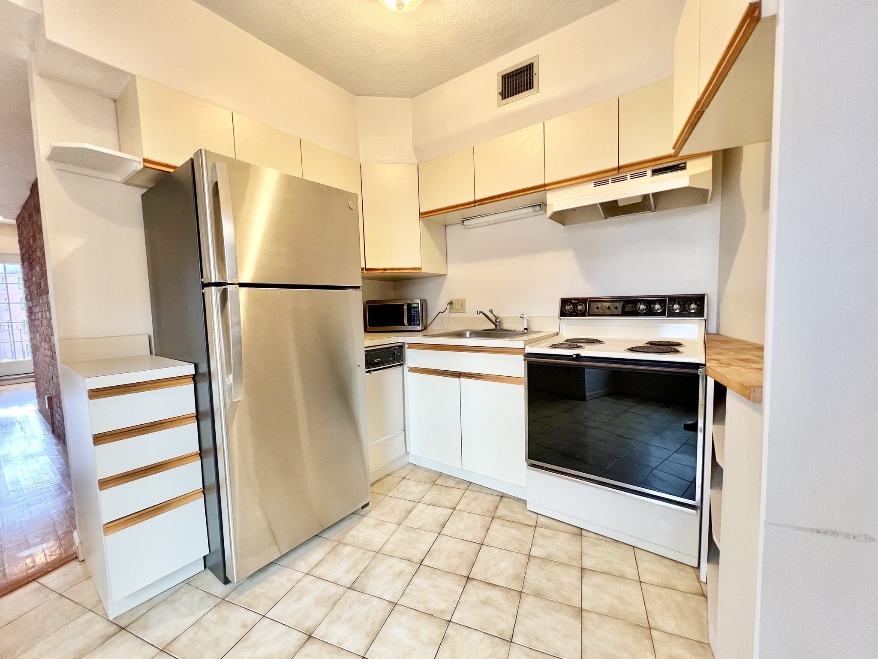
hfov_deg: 106.2
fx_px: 330
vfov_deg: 89.9
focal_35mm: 13
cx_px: 439
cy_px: 330
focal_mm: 1.57
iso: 200
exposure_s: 1/120
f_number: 1.8
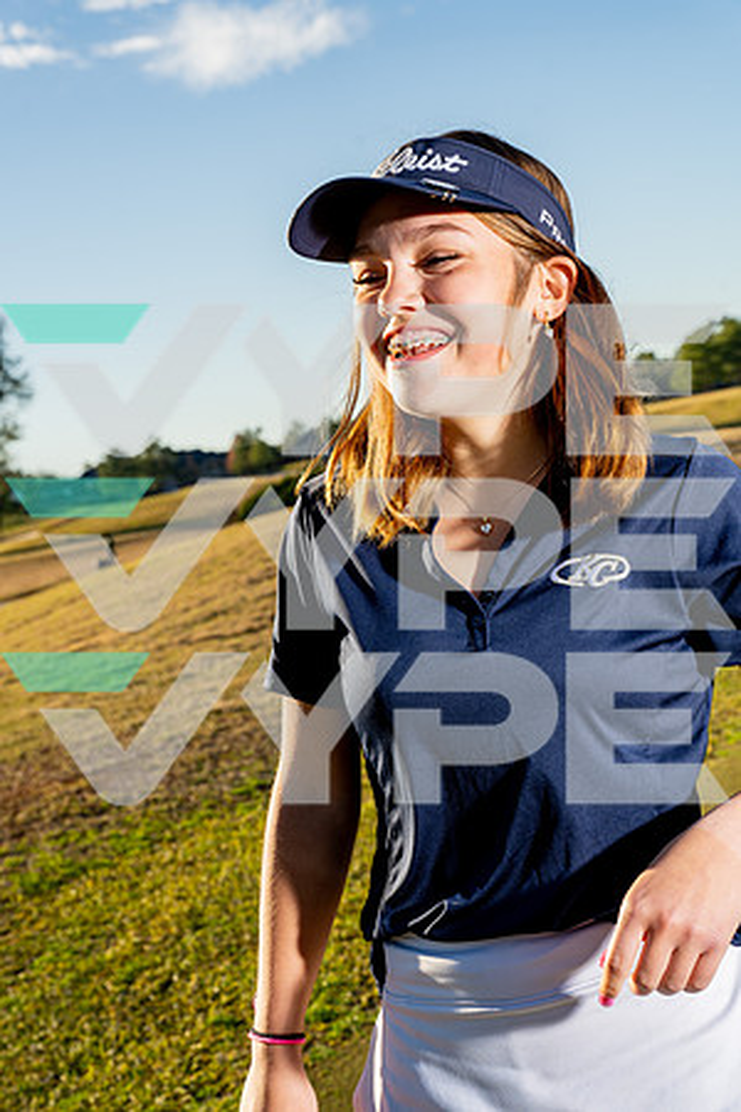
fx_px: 1852
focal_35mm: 60
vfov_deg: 33.4
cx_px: 370
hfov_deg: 22.6
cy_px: 556
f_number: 8
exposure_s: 1/250
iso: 100
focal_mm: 60
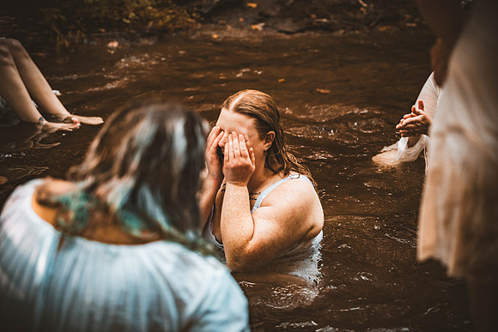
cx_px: 249
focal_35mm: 86
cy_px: 166
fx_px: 1190
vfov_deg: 15.9
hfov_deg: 23.6
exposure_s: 1/400
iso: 1000
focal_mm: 86
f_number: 2.8
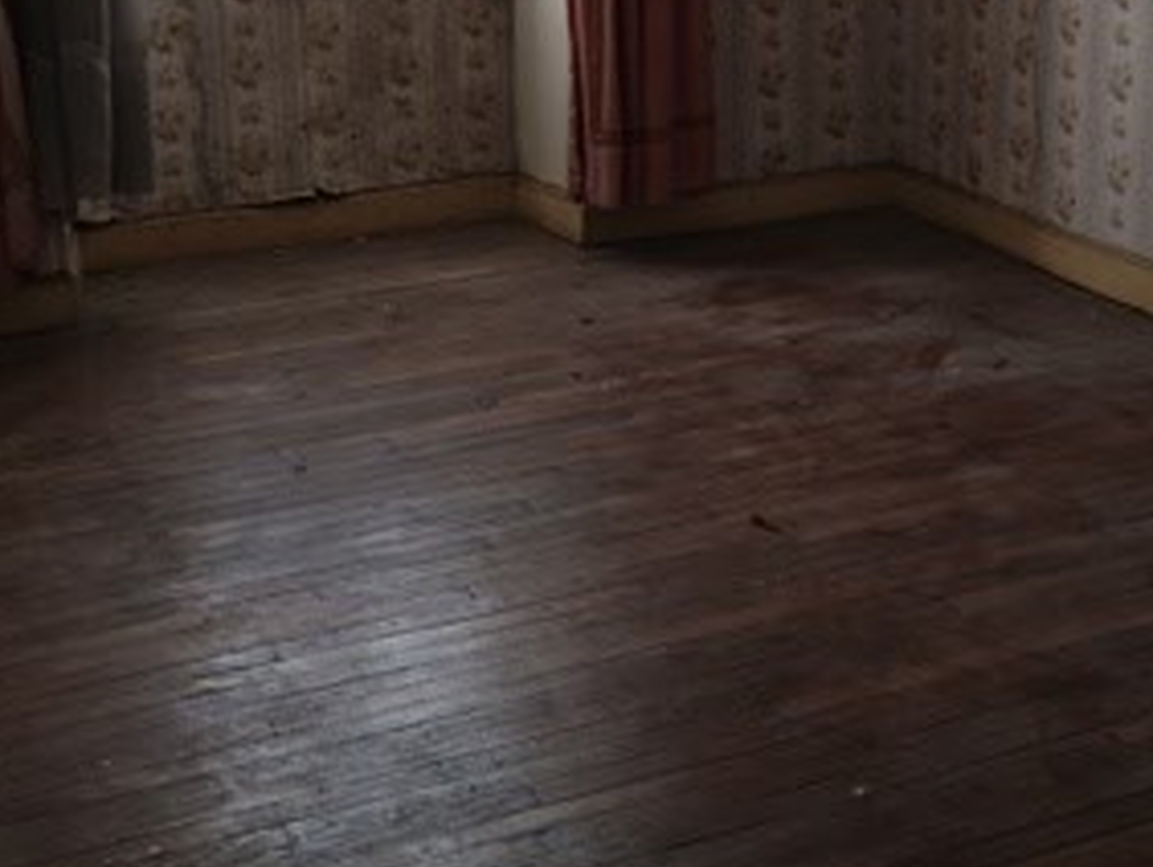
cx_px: 895
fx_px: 2267
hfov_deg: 28.0
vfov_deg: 20.9
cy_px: -8
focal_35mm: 68
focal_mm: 5.24
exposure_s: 1/25
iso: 1670
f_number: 1.7
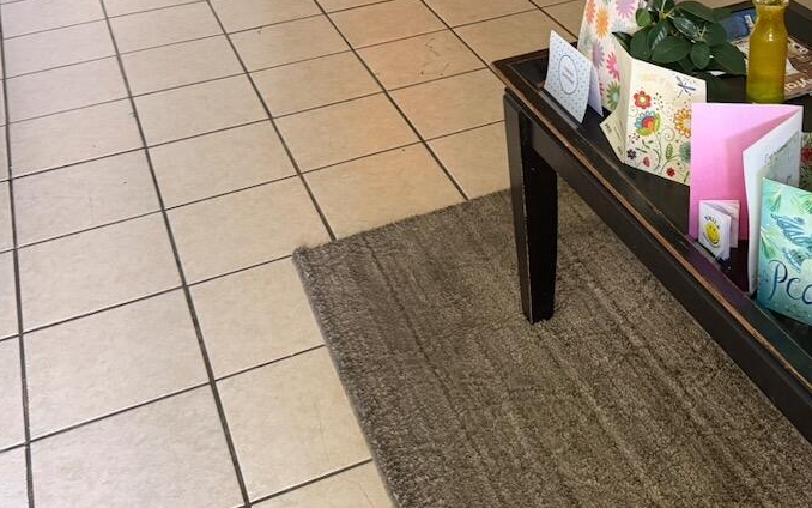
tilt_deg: -24.0
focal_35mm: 48
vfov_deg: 25.9
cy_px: 42
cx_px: 559
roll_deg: +2.2
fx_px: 1062
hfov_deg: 41.1
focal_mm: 6.76
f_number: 1.78
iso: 320
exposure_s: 1/60
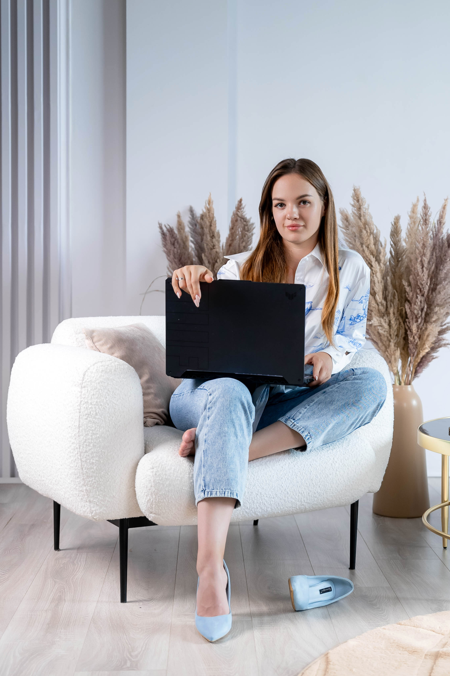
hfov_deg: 23.3
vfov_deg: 34.5
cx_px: 270
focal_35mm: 58
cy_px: 315
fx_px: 1088
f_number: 2.8
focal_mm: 46
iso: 500
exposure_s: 1/160
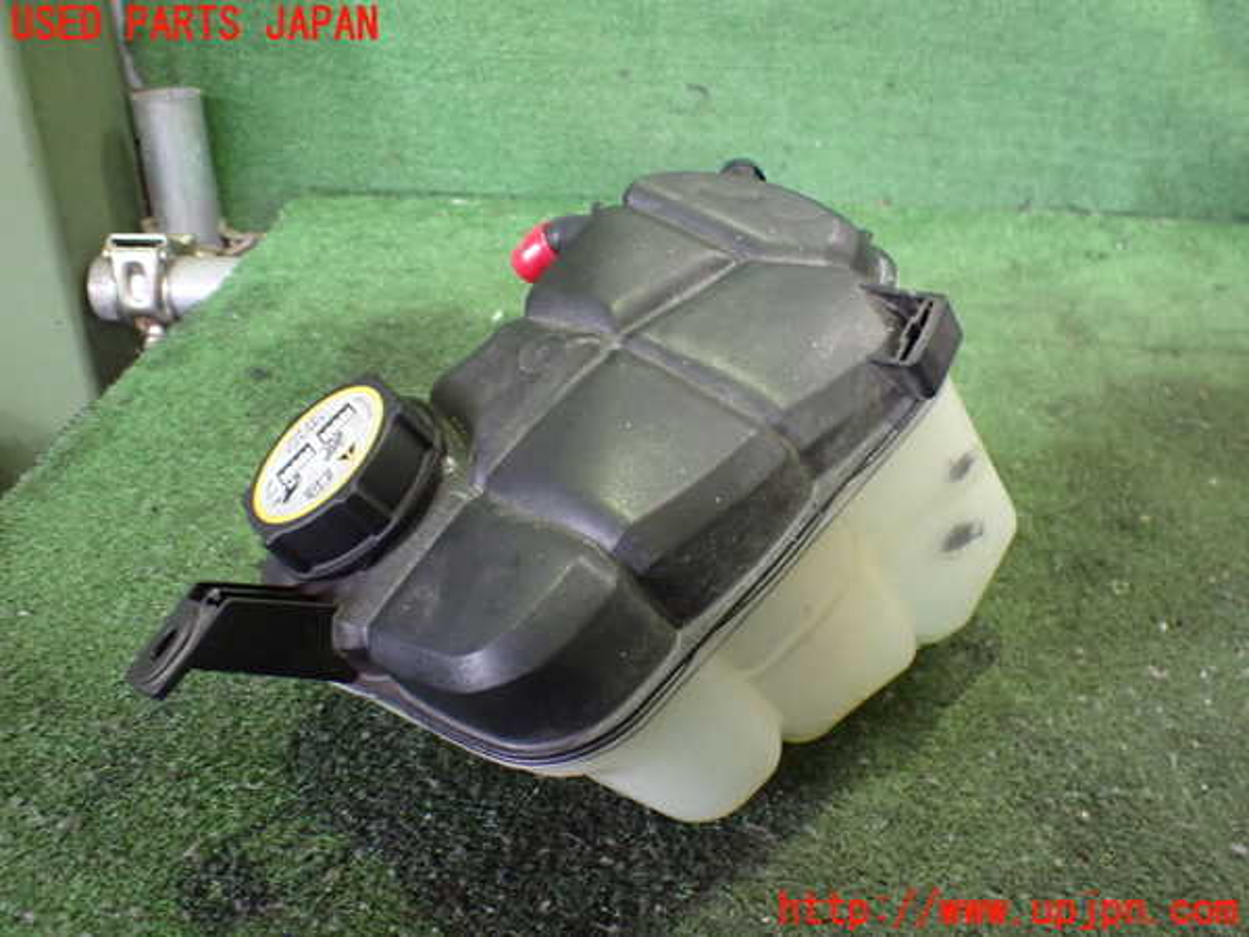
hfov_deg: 60.0
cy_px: 468
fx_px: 1082
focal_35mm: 30
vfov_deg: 46.8
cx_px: 624
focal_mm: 5.4
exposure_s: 1/40
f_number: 2.3
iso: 800
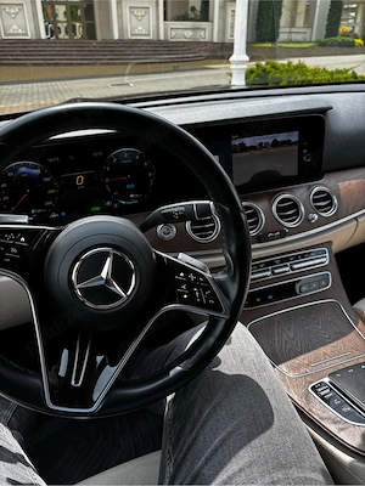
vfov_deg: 67.3
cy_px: 243
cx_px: 182
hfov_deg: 53.1
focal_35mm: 26
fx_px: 366
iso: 50
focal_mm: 5.96
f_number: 1.6
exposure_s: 1/559
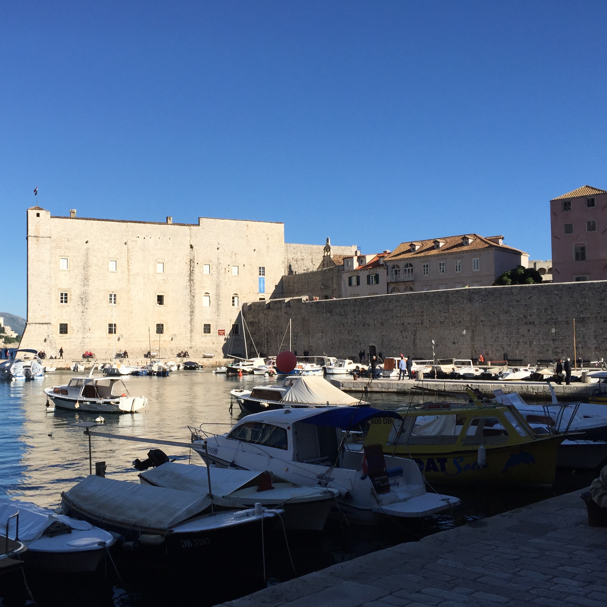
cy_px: 308
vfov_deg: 47.2
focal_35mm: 35
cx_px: 235
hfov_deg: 46.9
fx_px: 694
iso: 32
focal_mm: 4.15
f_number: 2.2
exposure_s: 1/2825
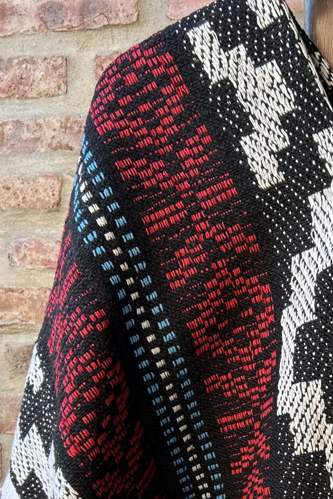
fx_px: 777
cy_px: 419
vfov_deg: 34.2
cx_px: 377
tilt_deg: -7.1
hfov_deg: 22.6
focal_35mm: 56
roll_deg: -0.2
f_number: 1.5
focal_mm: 5.7
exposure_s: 1/121
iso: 40
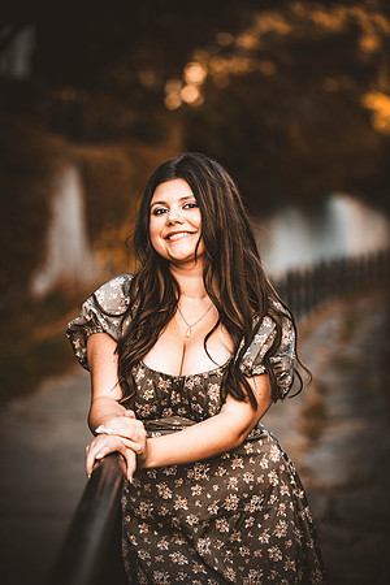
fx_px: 1950
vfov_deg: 17.1
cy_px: 292
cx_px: 195
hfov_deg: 11.4
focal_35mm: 120
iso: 400
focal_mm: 120
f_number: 2.8
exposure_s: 1/500
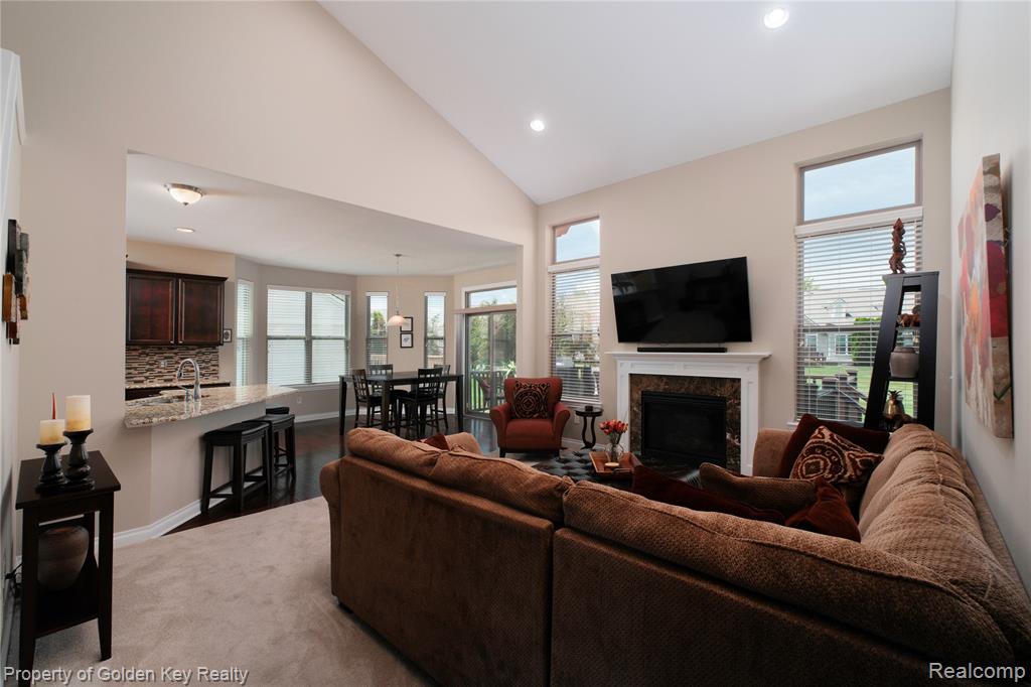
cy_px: 344
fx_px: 429
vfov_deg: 77.3
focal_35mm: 15
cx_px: 516
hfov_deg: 100.4
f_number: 8
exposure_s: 1/250
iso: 1000
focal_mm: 10
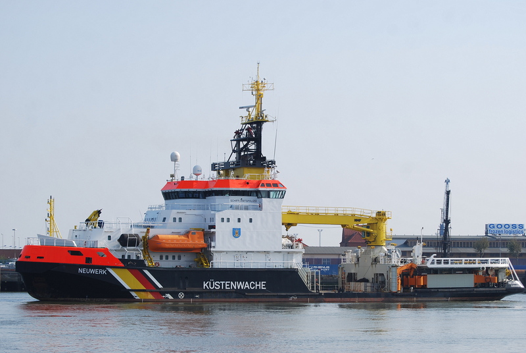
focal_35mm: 112
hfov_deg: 18.2
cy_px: 176
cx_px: 263
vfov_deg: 12.2
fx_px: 1646
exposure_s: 1/500
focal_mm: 75
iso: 100
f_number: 6.3
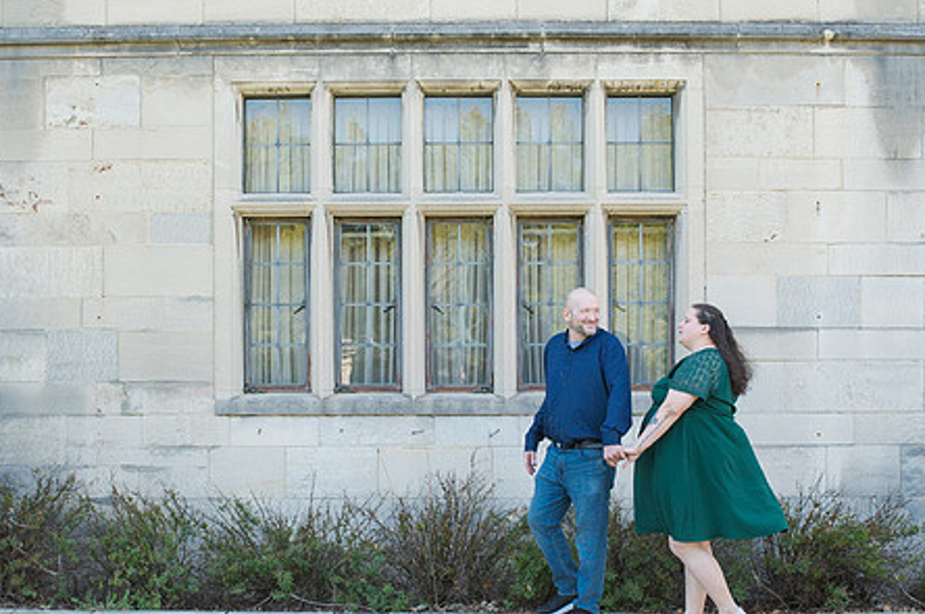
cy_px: 398
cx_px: 447
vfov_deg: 24.5
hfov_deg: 36.3
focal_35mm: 55
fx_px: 1412
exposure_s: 1/320
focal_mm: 35
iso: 220
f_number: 3.2
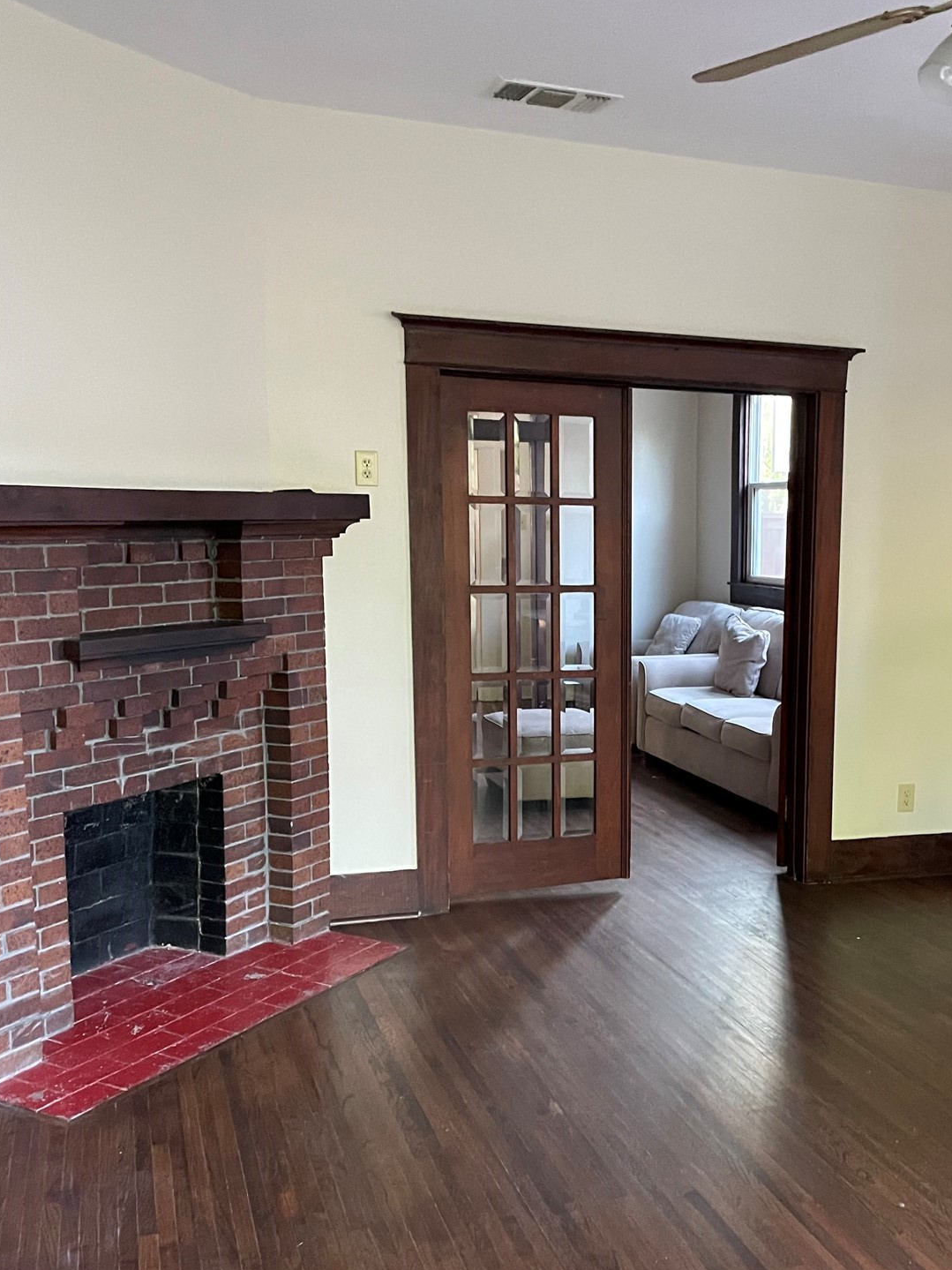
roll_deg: +0.8
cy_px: 744
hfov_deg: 38.2
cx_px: 643
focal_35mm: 37
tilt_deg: -10.1
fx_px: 1357
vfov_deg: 49.9
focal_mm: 4.2
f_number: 1.6
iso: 500
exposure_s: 1/45
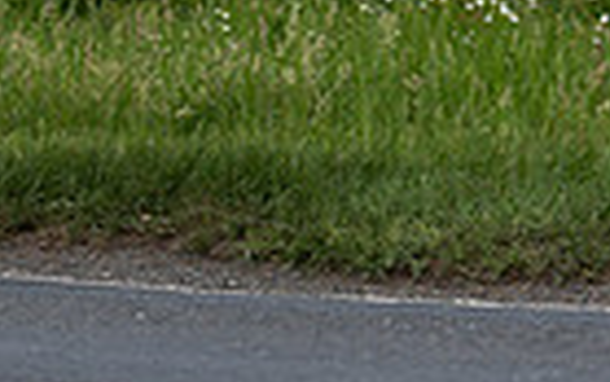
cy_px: -156
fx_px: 6203
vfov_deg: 3.5
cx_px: -35
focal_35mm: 373
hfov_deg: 5.6
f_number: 3.5
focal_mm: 88
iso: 125
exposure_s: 1/1000
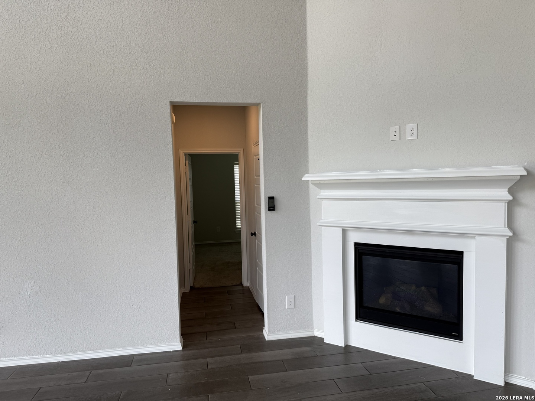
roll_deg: +0.7
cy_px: 200
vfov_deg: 56.8
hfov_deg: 71.6
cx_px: 268
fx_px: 371
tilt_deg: -3.0
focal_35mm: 24
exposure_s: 1/212
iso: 64
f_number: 1.78
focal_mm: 6.76
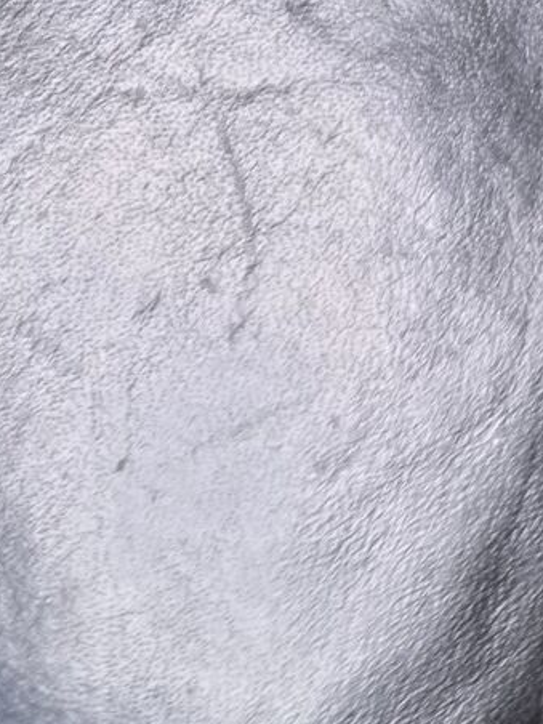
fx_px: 2405
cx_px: -577
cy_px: -686
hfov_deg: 11.5
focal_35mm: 115
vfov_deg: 14.5
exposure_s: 1/50
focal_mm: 5.4
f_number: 1.8
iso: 200
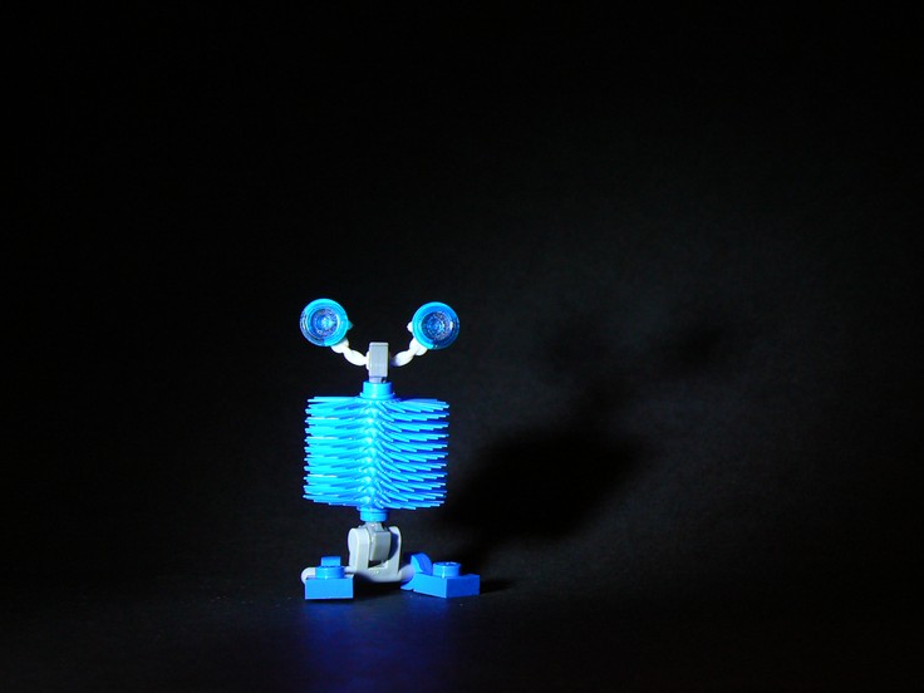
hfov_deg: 17.4
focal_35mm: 113
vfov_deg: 13.1
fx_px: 3016
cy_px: 334
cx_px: 459
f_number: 3.2
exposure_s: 1/8
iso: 80
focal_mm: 17.3
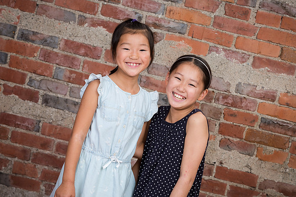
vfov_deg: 9.4
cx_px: 177
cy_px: 101
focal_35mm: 146
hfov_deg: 14.0
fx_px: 1203
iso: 100
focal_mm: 112
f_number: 5
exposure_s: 1/200
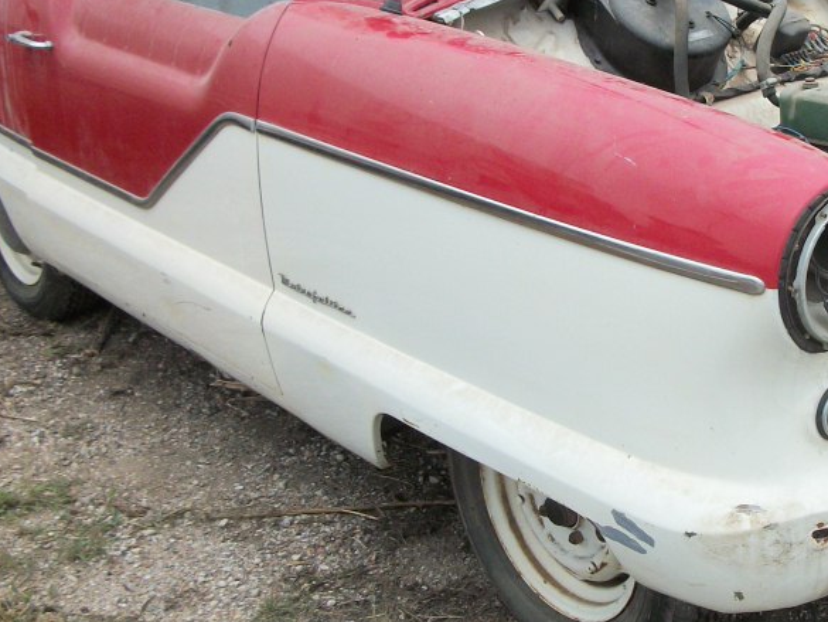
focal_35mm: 70
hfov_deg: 27.2
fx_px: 1675
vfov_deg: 21.0
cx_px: 669
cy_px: 271
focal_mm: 5.7
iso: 80
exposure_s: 1/50
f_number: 8.8
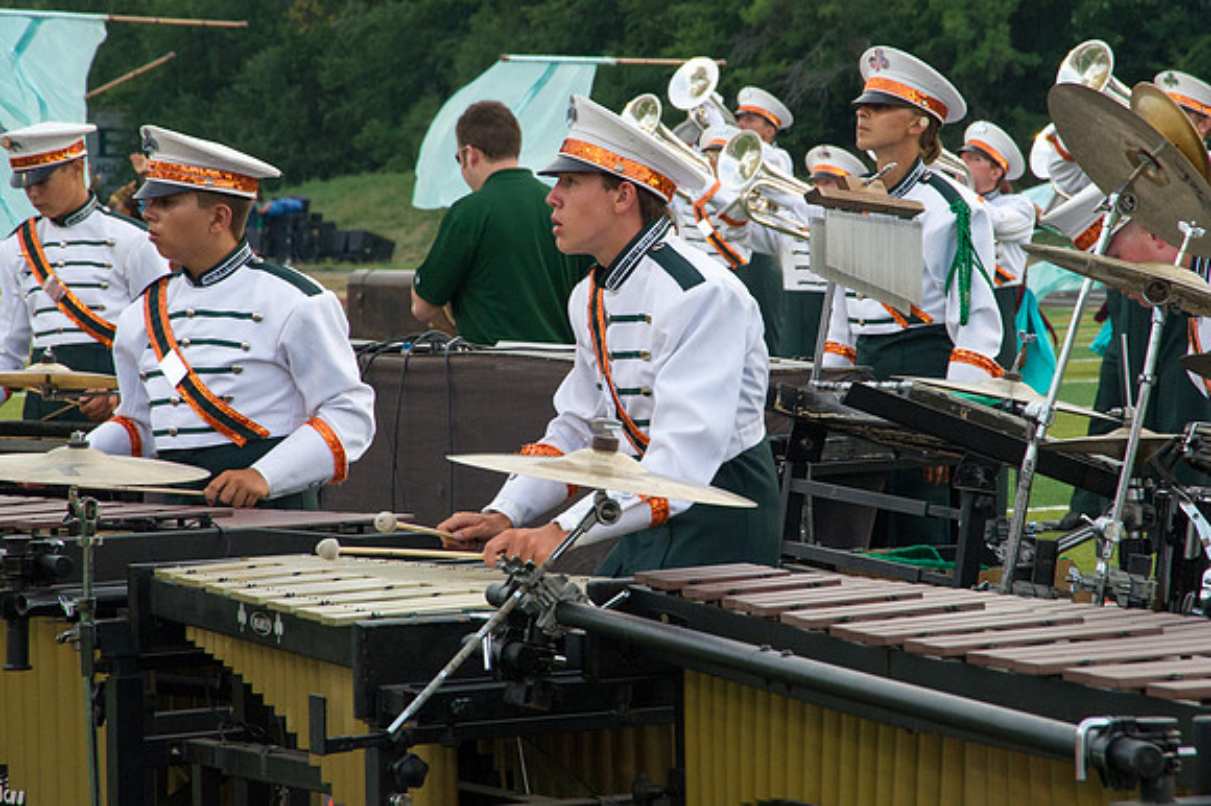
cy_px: 353
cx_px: 648
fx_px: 5870
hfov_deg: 11.8
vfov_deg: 7.9
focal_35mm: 175
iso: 2500
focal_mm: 120
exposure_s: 1/400
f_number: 10
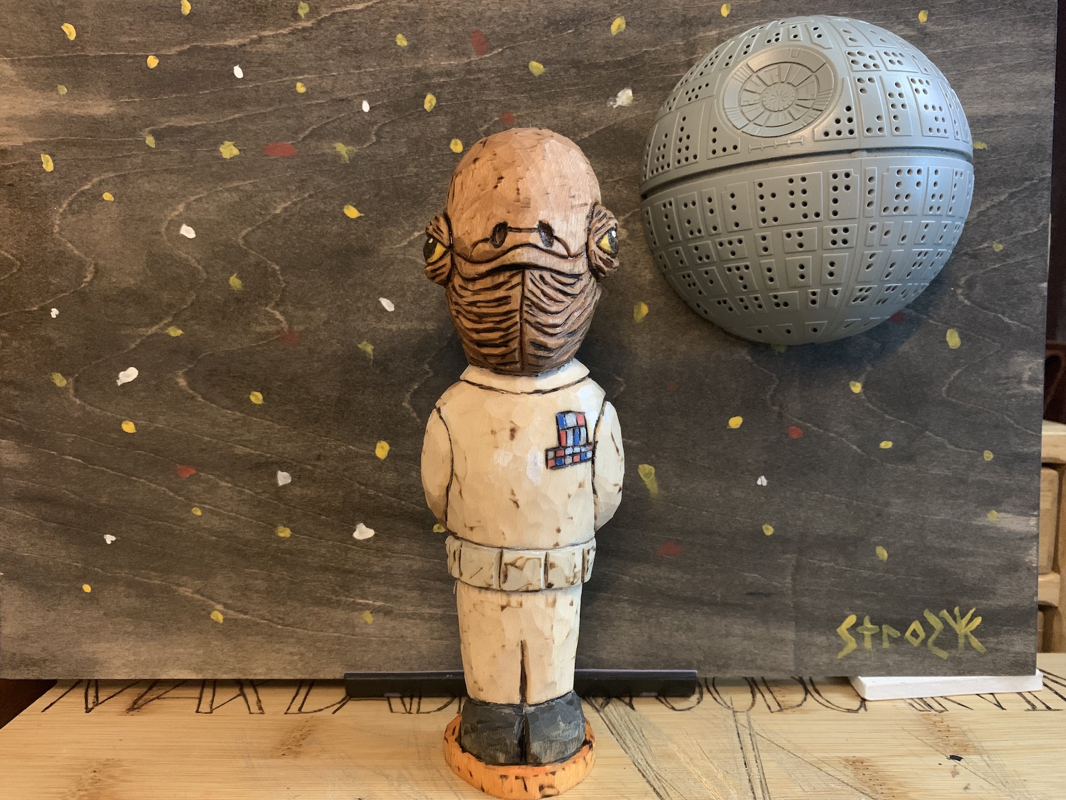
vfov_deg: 53.1
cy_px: 400
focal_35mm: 26
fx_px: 801
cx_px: 533
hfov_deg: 67.3
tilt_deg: -5.6
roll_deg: -0.8
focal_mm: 4.25
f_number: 1.8
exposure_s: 1/30
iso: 800
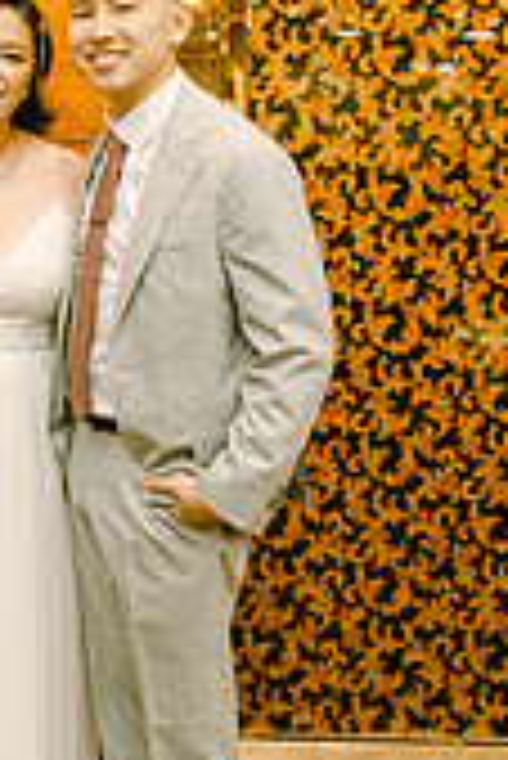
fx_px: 1352
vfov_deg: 31.2
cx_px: -117
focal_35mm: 64
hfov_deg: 19.9
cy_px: 256
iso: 800
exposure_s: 1/125
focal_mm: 16
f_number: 2.8
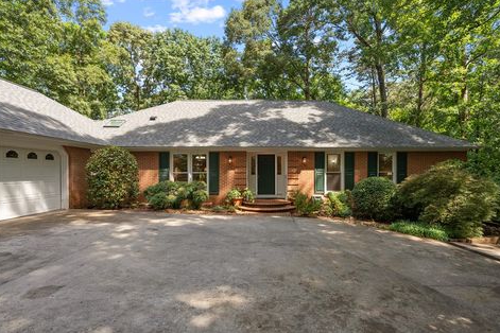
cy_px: 173
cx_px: 260
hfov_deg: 93.2
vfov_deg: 70.4
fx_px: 236
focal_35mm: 17
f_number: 7.1
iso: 400
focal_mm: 16
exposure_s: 1/160
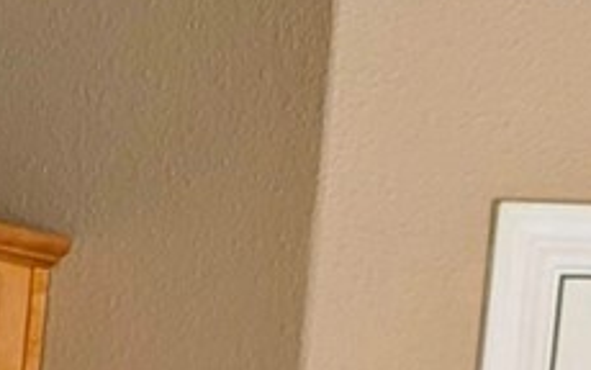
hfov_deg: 10.7
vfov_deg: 6.4
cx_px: -651
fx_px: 2852
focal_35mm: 177
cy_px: 1301
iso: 31
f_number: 1.7
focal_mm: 4.53
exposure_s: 1/60
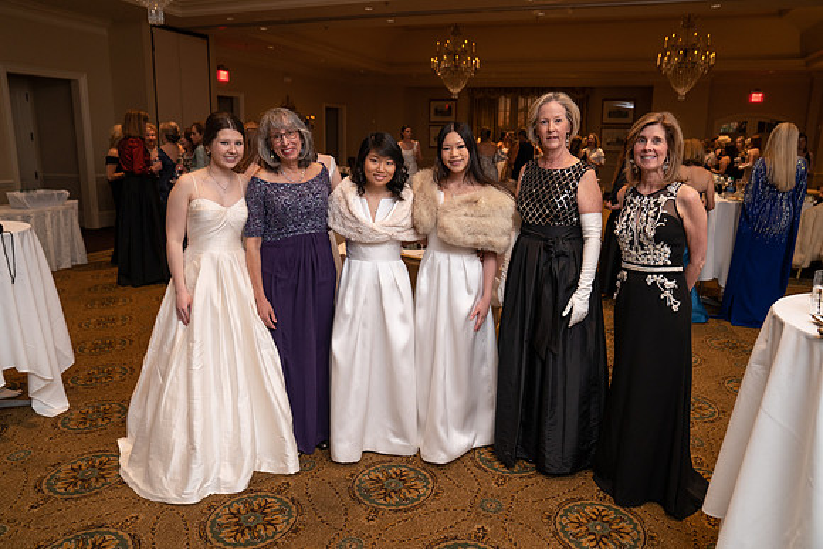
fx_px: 595
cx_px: 412
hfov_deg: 69.4
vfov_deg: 49.6
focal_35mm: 26
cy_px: 274
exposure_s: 1/80
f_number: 3.5
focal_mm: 26
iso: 800
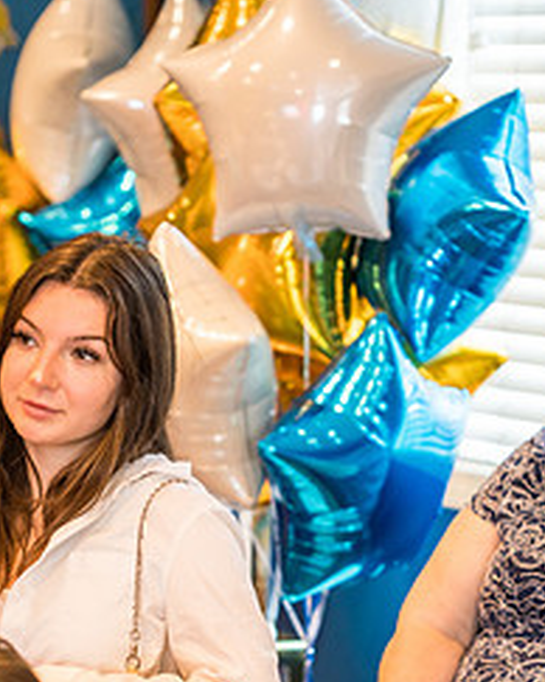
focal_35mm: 174
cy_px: 452
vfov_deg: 11.1
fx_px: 3513
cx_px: 244
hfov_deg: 8.9
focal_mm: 100
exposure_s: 1/80
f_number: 2.8
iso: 1600
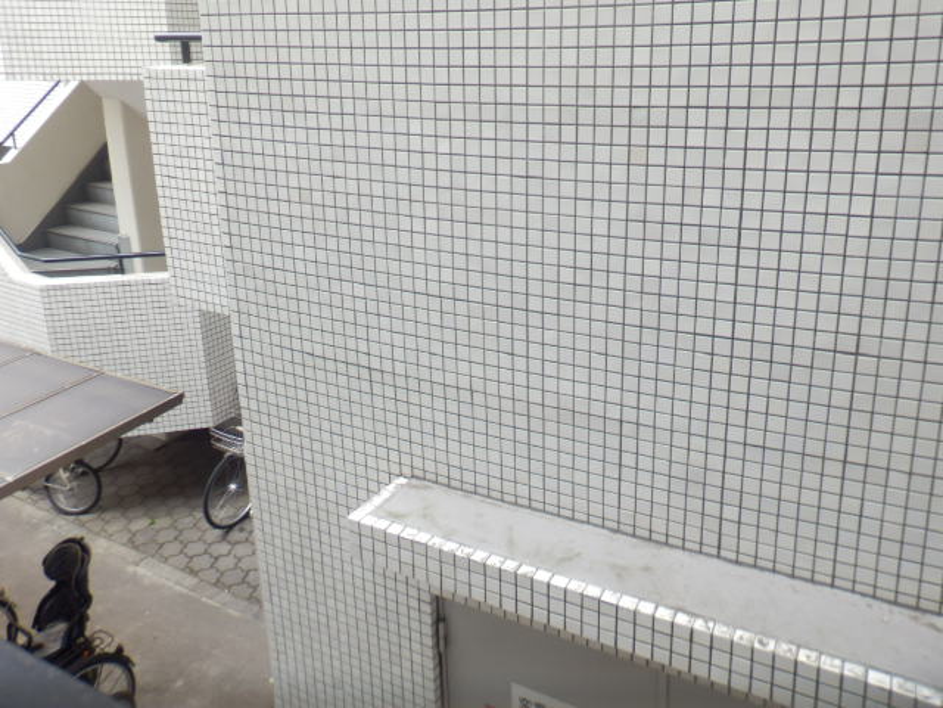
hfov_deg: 55.4
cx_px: 472
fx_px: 899
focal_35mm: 33
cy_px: 354
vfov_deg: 42.9
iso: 160
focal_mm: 5.9
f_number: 3.7
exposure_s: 1/30
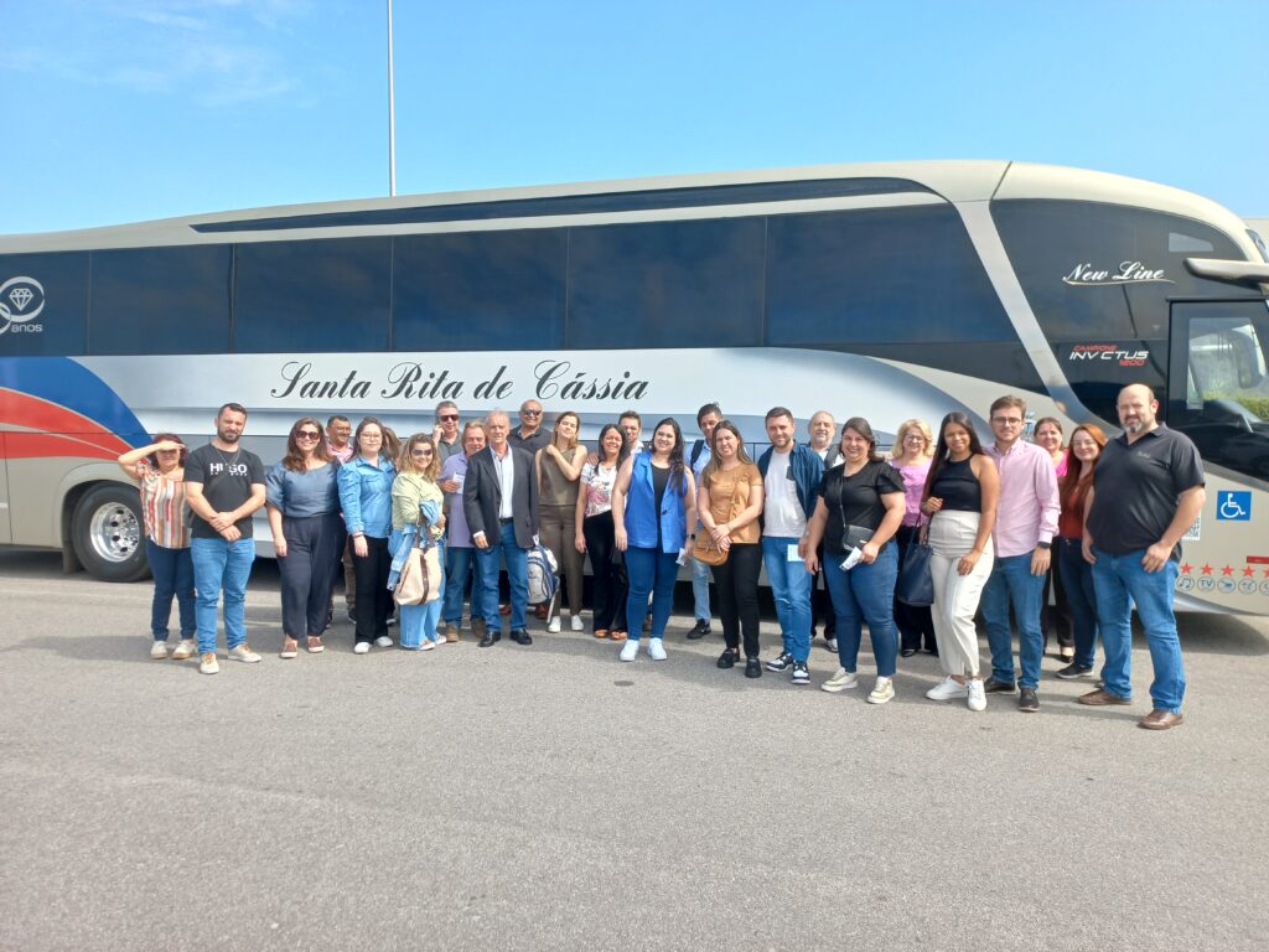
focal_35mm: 25
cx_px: 634
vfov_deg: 54.9
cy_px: 476
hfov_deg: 69.4
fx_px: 916
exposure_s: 1/277
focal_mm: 4.6
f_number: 1.8
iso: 25
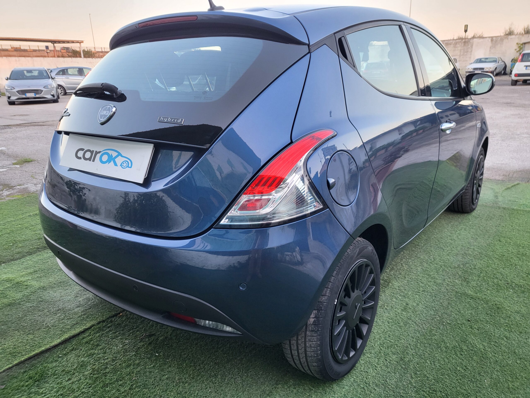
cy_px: 199
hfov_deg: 67.3
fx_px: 398
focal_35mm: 26
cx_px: 265
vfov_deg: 53.1
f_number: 1.8
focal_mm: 4.25
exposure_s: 1/100
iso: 80
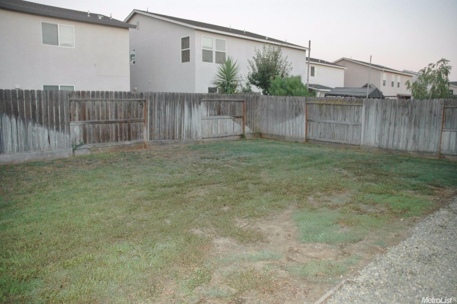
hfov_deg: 67.4
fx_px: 342
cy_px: 152
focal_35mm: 27
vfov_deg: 47.8
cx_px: 228
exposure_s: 1/60
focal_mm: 18
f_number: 3.5
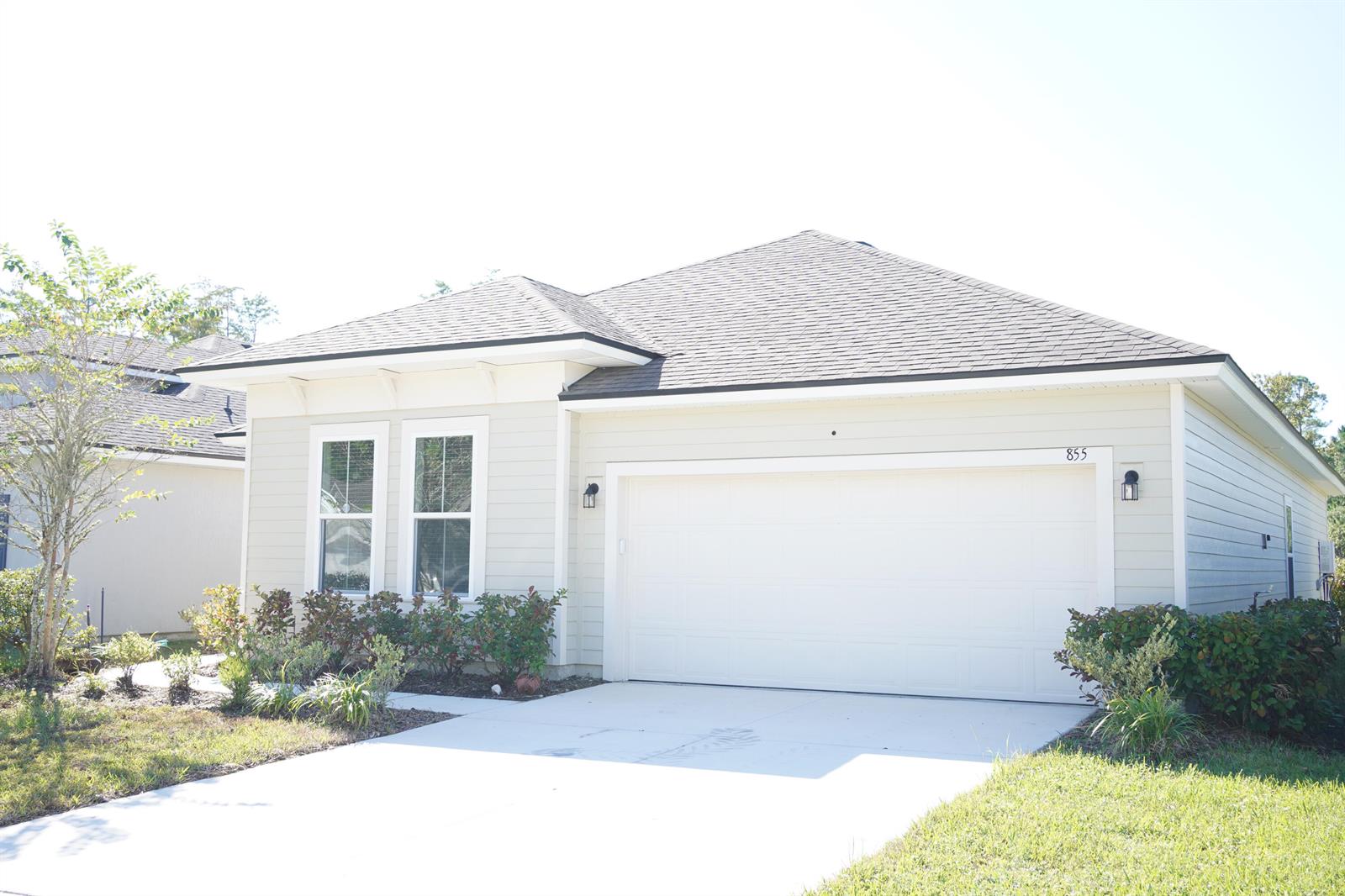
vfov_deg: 37.8
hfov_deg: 54.4
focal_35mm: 35
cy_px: 448
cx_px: 672
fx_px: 1307
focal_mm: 35
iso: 100
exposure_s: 1/60
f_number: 7.1
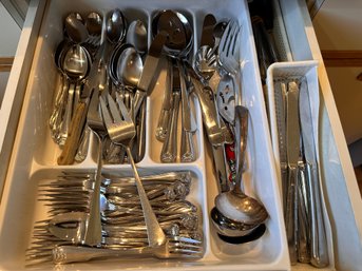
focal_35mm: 24
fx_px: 251
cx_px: 181
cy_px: 136
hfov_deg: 71.6
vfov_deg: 56.8
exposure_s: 1/120
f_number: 1.78
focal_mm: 6.86
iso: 125
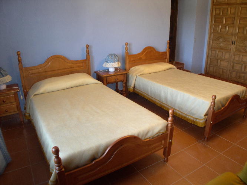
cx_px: 124
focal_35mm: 38
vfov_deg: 37.7
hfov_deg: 49.0
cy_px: 92
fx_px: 271
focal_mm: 8
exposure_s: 1/9
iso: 200
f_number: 2.8
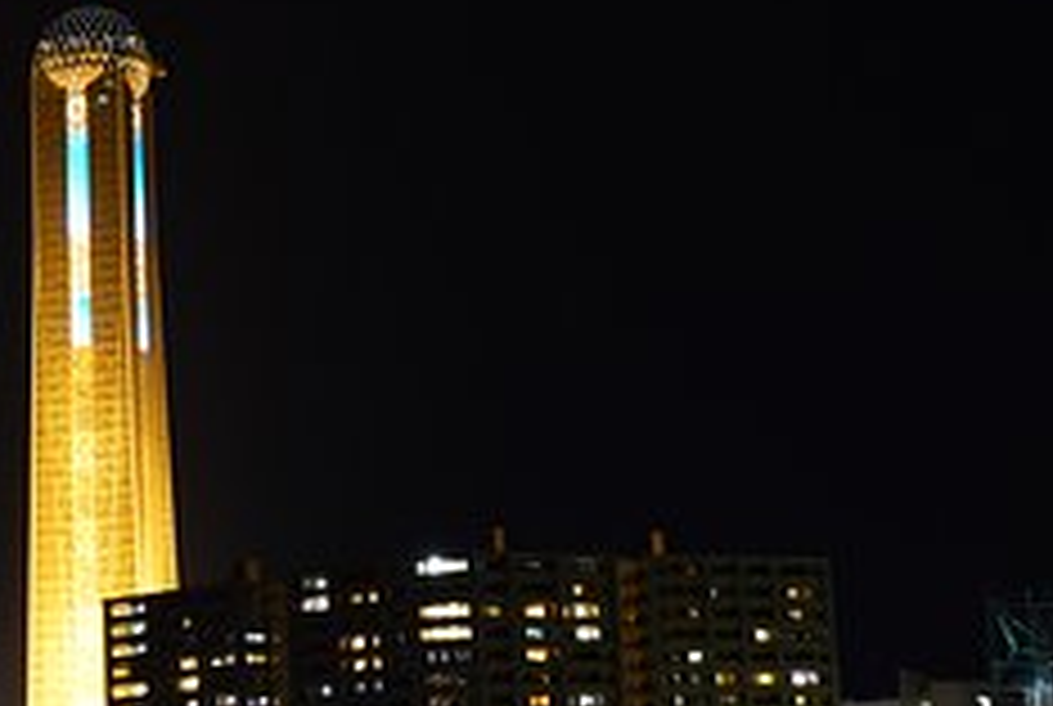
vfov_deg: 16.5
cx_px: 144
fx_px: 2432
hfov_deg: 23.9
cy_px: 414
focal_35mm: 83
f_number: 10
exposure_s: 1
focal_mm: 38
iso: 3200
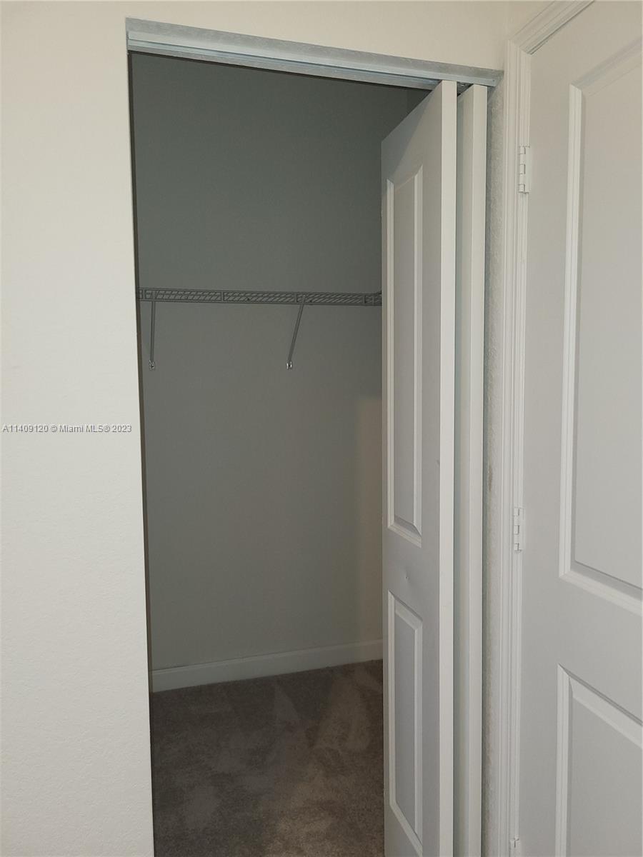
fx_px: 644
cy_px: 428
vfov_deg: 67.3
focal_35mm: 26
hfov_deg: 53.1
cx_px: 322
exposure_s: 1/24
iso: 100
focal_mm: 5.4
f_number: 1.8
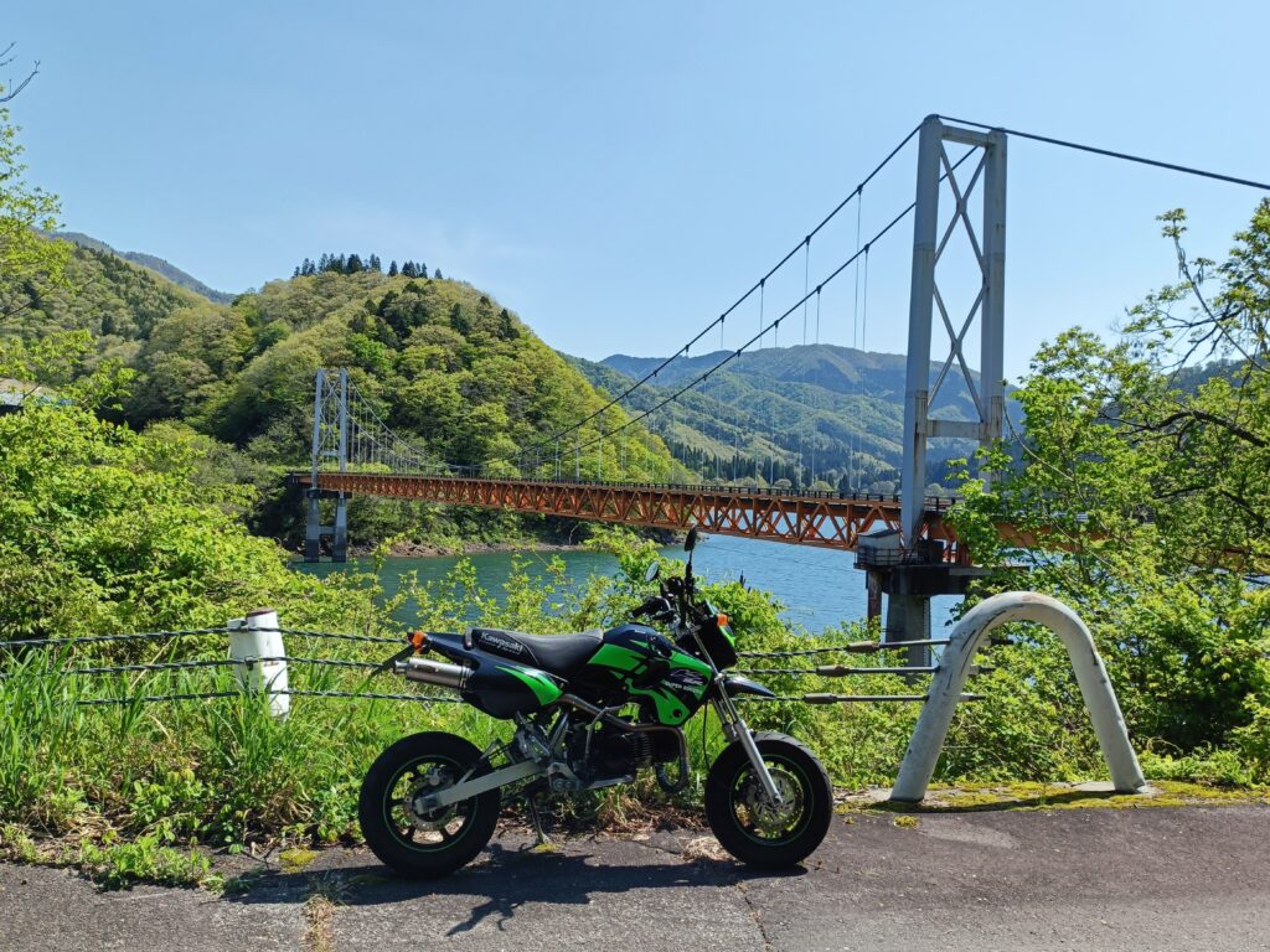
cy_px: 476
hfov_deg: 58.4
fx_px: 1137
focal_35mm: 31
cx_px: 635
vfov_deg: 45.4
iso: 64
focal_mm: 4.7
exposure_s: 1/973
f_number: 1.7
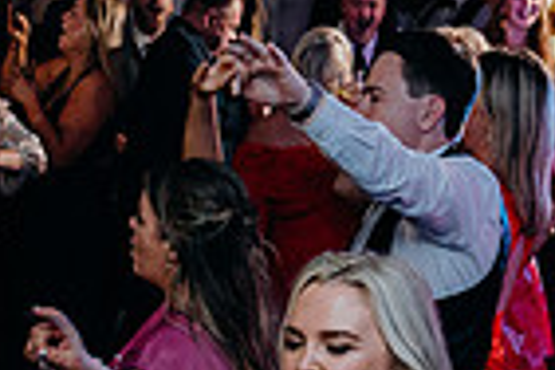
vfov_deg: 13.0
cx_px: 94
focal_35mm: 99
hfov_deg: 20.3
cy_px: 569
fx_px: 1526
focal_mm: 24
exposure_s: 1/160
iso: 2500
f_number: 3.5
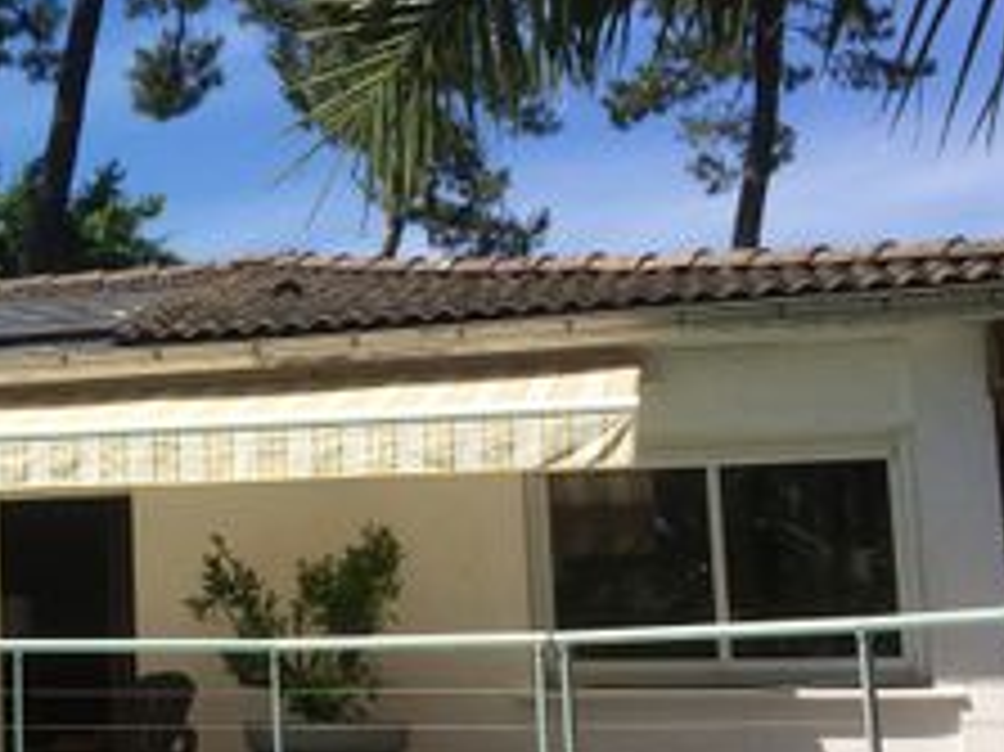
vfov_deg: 18.9
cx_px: -284
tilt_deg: +5.1
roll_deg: -0.2
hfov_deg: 22.5
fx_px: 2261
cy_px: 414
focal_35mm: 78
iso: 32
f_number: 2.2
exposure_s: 1/2283
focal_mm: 4.15
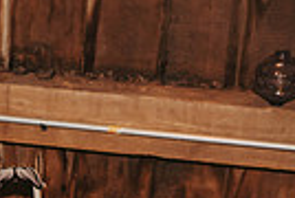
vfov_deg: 5.2
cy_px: 388
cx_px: -103
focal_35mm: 259
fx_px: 2127
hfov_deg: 7.8
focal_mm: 60
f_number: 2.8
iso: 800
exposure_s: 1/200
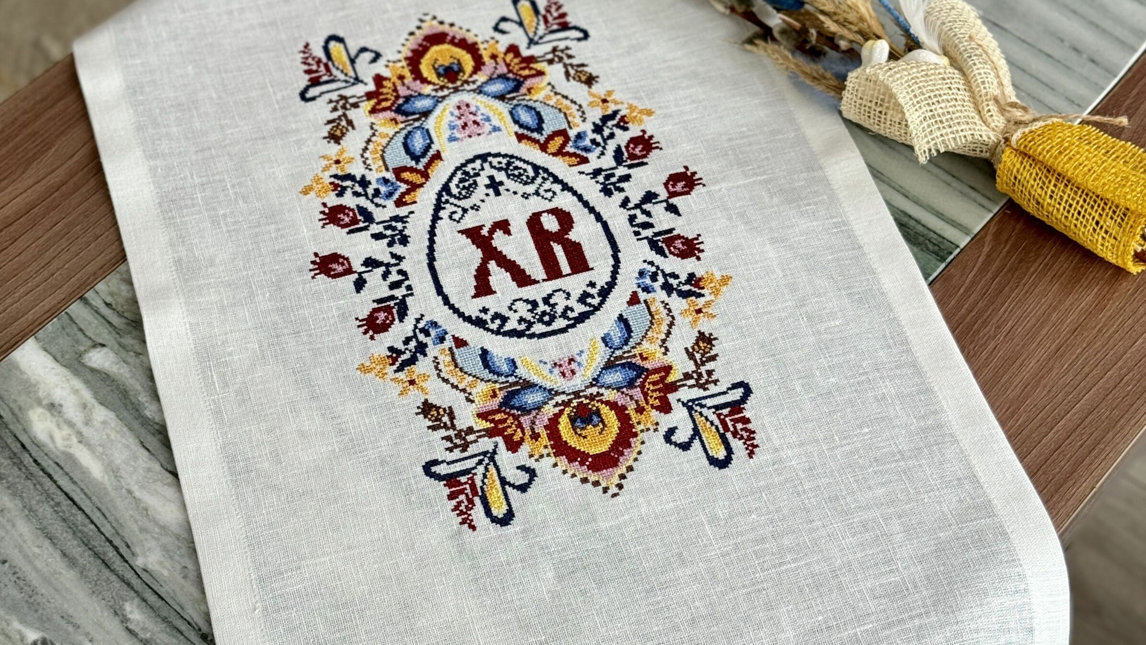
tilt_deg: -52.1
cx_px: 571
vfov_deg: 17.2
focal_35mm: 70
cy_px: 281
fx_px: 2127
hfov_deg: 30.2
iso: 64
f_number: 1.78
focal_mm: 6.86
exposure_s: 1/142
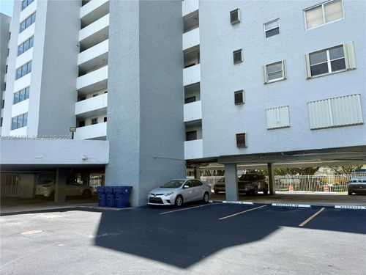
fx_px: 254
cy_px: 138
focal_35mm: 24
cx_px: 183
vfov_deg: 56.8
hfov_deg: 71.6
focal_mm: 6.76
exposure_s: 1/2053
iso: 80
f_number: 1.78
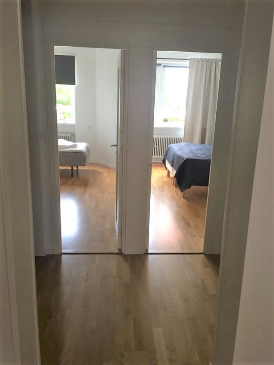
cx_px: 137
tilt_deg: -13.5
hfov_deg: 48.2
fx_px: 306
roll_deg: -0.3
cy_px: 182
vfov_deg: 61.7
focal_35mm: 29
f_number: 2.2
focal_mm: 4.15
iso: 50
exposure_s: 1/33
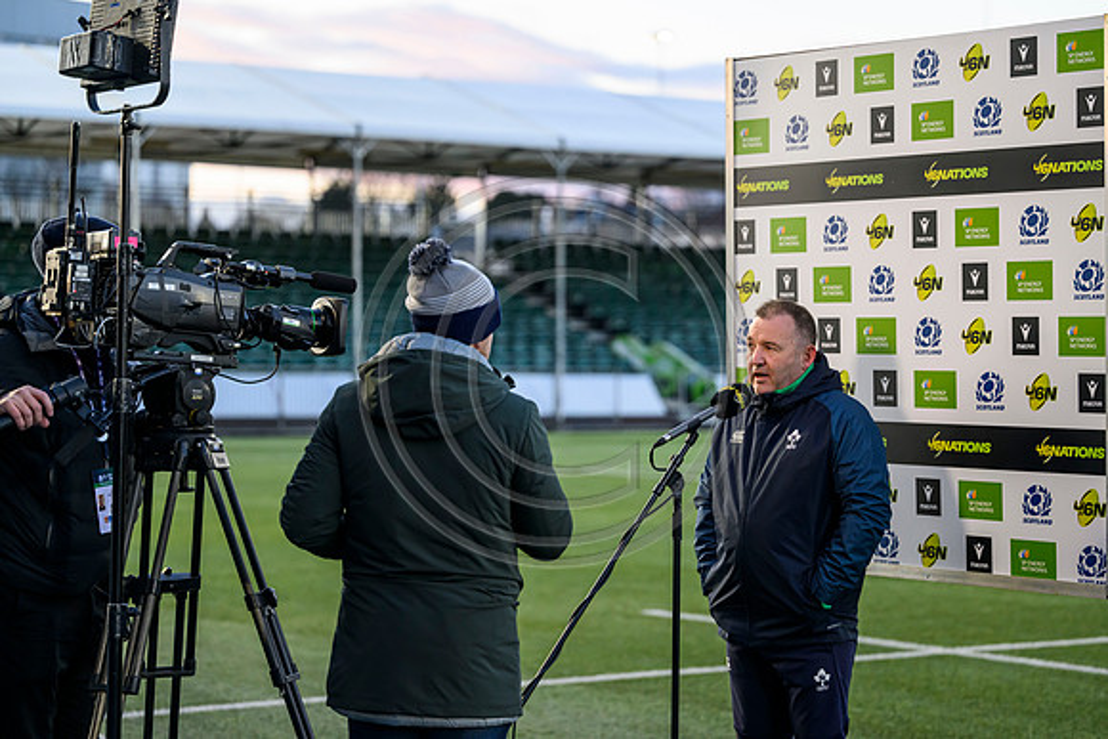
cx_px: 554
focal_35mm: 93
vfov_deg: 14.7
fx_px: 2863
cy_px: 370
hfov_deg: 21.9
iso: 1250
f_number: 2.8
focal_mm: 93
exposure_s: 1/640
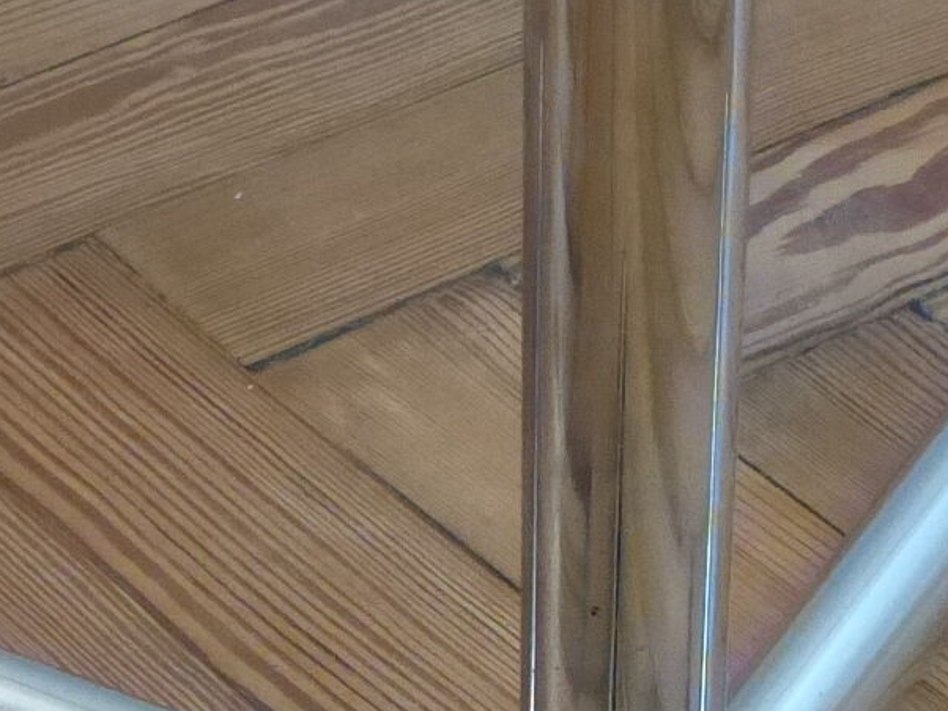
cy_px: 752
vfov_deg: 9.6
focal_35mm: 153
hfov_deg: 12.9
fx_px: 4192
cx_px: 598
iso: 800
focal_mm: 6.4
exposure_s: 1/30
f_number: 2.8
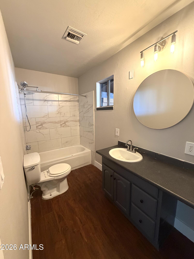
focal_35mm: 14
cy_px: 130
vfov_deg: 102.1
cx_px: 97
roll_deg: +1.0
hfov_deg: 85.7
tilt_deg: -9.8
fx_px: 105
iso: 400
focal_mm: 2.22
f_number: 2.2
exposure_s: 1/60
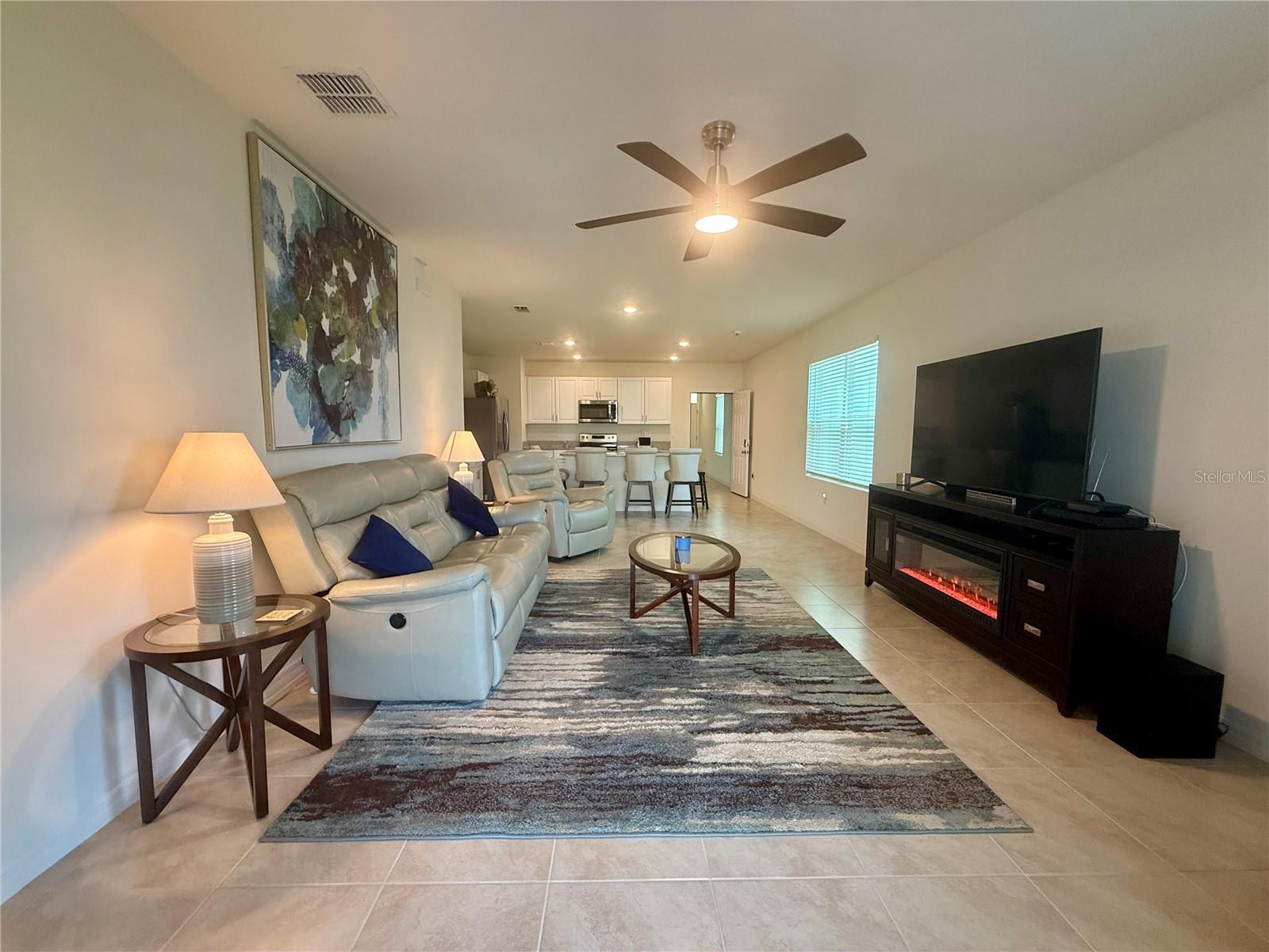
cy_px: 476
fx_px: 513
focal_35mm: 14
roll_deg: -0.8
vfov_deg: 85.7
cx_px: 634
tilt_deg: -5.3
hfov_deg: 102.1
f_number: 2.2
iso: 200
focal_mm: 2.22
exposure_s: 1/120
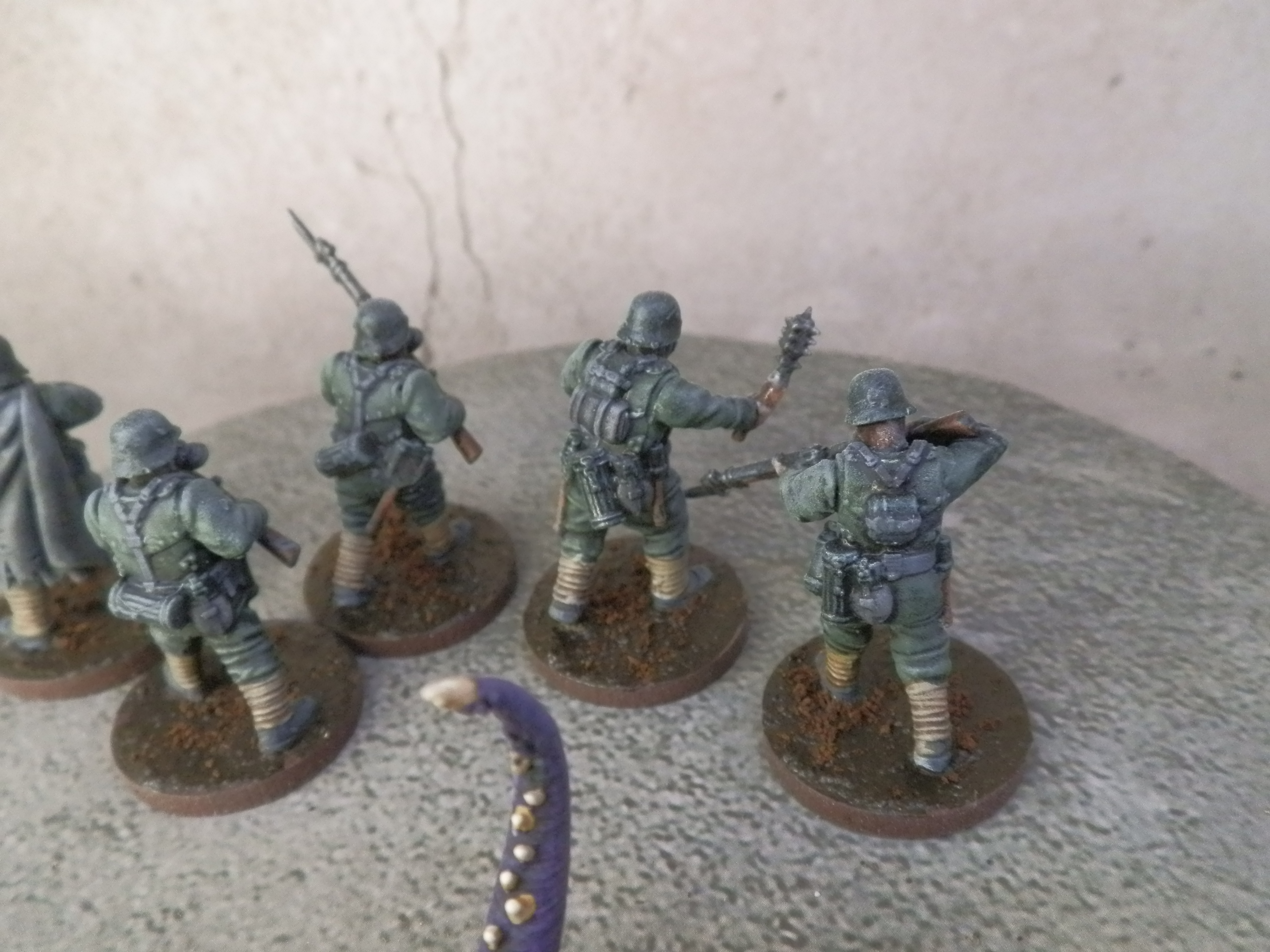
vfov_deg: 49.7
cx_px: 635
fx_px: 1027
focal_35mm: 28
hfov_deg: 63.4
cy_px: 476
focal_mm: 5
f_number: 3.1
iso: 400
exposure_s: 1/80
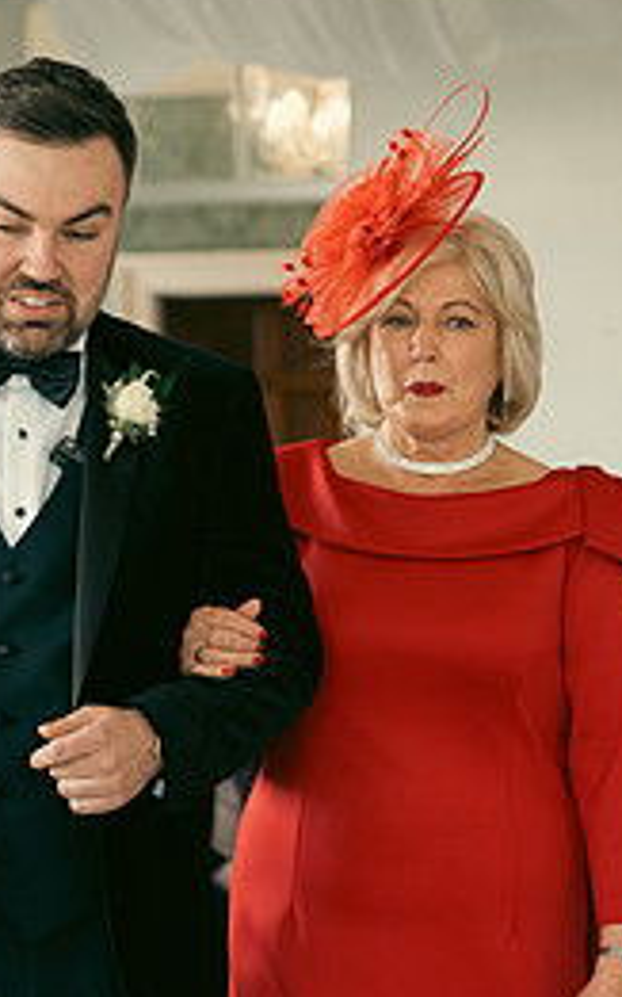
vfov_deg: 13.6
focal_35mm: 154
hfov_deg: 8.5
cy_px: 621
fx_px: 4179
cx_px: 137
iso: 800
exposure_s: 1/160
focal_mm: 68
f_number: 3.5
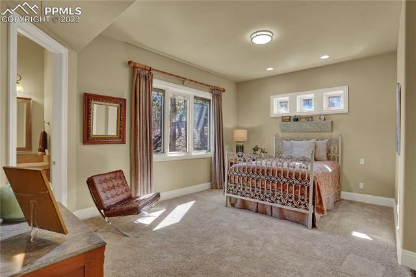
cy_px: 138
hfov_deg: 93.3
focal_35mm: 17
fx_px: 196
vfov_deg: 70.4
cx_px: 208
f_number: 8
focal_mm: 17
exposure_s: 1/30
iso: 400
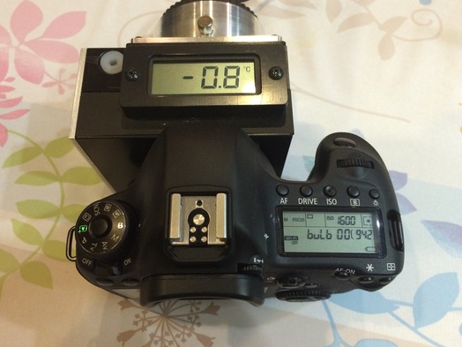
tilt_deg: -67.1
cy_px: 170
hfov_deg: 58.3
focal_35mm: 31
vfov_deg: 45.4
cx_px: 227
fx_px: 414
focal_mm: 4.15
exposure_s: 1/24
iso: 250
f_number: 2.2
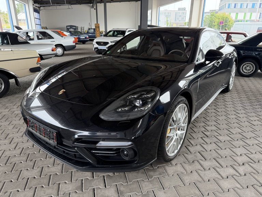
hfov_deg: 71.6
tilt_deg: -19.9
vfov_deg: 56.8
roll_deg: -0.4
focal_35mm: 24
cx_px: 131
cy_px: 98
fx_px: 182
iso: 200
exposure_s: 1/104
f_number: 1.78
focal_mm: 6.76
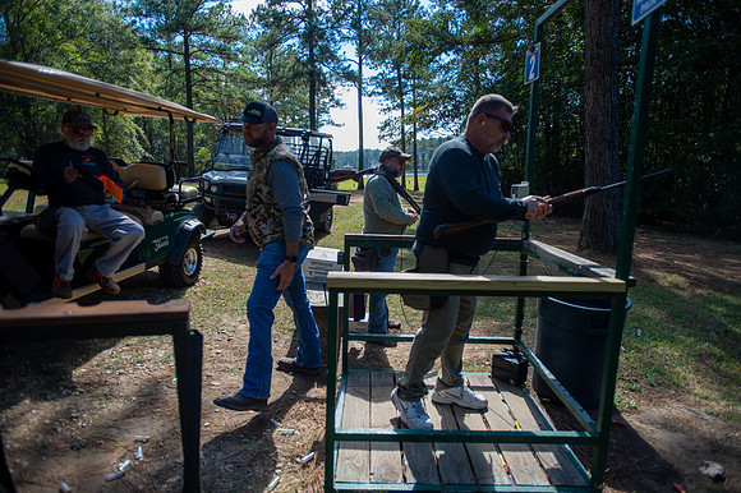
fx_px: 453
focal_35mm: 22
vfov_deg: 57.2
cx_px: 370
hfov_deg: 78.6
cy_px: 246
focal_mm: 22
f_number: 2.8
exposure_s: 1/800
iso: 160
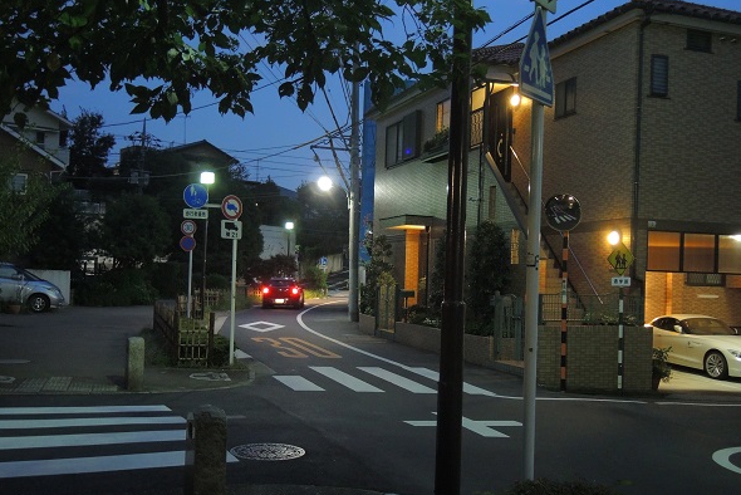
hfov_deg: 51.9
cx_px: 370
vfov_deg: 35.9
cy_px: 278
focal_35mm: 37
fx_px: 762
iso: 800
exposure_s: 1/8
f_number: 2.2
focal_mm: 7.6
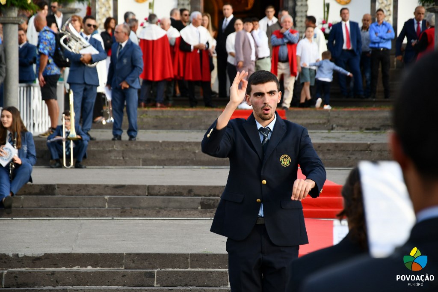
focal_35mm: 157
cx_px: 219
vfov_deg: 8.7
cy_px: 146
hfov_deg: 13.1
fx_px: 1909
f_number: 5.6
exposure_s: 1/250
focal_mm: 105
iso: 360
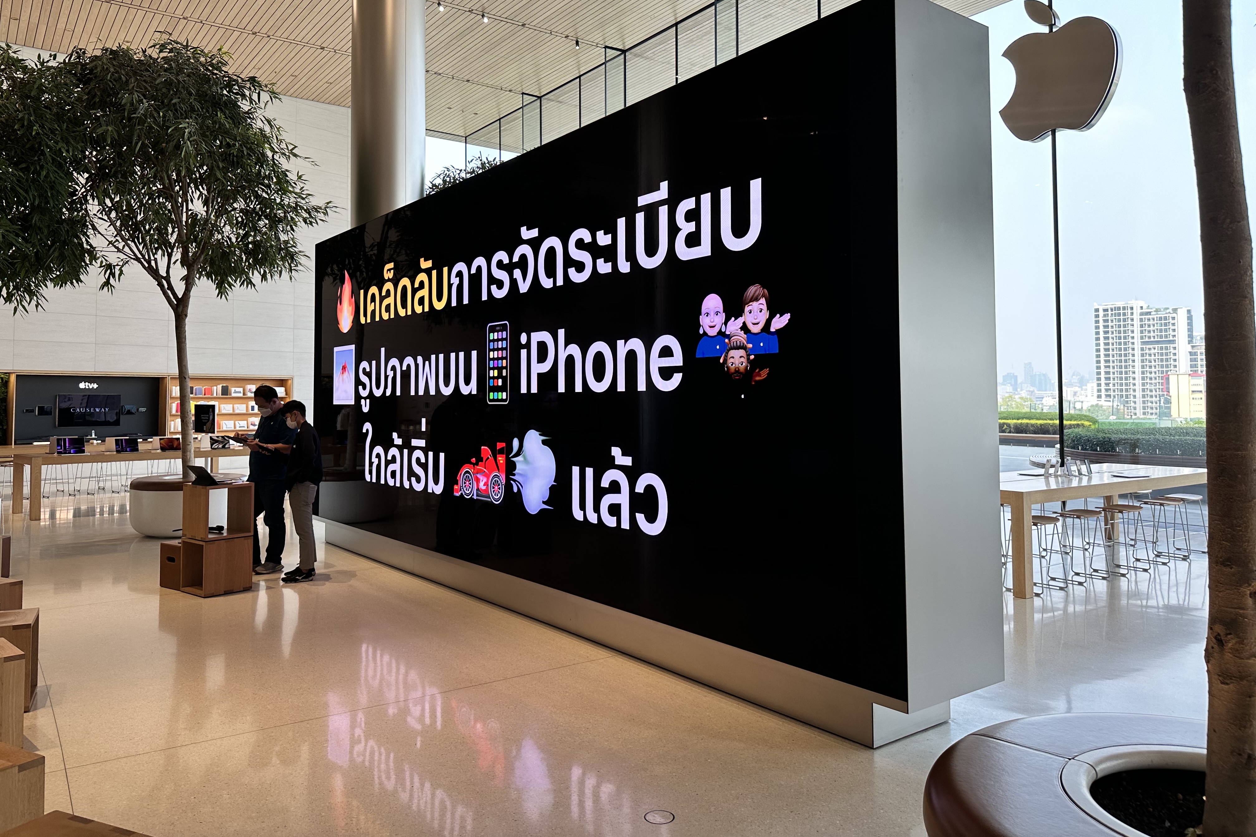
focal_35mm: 25
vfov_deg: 51.2
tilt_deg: +2.0
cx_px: 629
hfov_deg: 71.5
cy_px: 367
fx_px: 872
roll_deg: -0.2
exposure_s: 1/303
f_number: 1.78
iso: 80
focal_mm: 6.86
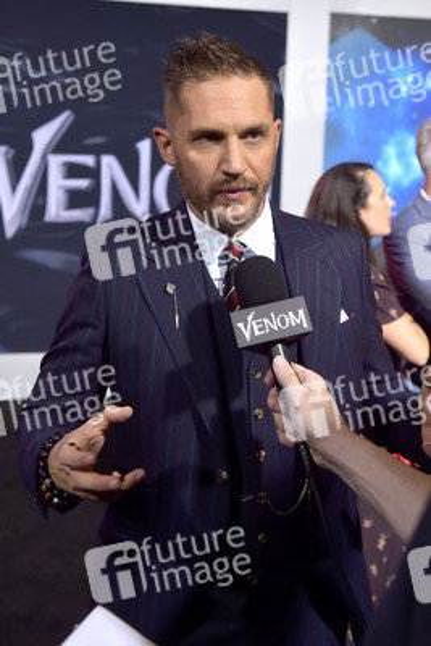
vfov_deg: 43.6
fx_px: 807
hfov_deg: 29.9
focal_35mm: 45
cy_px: 323
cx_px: 216
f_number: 4
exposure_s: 1/200
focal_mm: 45
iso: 800
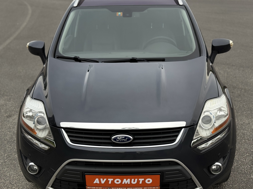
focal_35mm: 48
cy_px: 94
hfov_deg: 39.7
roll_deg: -0.1
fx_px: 351
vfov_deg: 30.3
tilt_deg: -19.7
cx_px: 126
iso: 64
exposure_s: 1/995
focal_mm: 6.76
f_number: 1.78
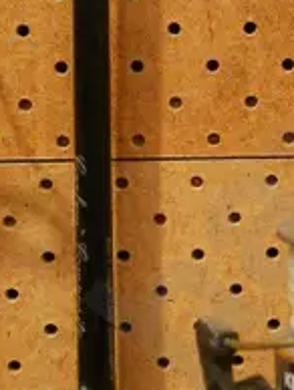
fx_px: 1785
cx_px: 442
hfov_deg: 9.2
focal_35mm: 158
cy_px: -14
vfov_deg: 12.3
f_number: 3.8
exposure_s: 1/100
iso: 3200
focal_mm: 15
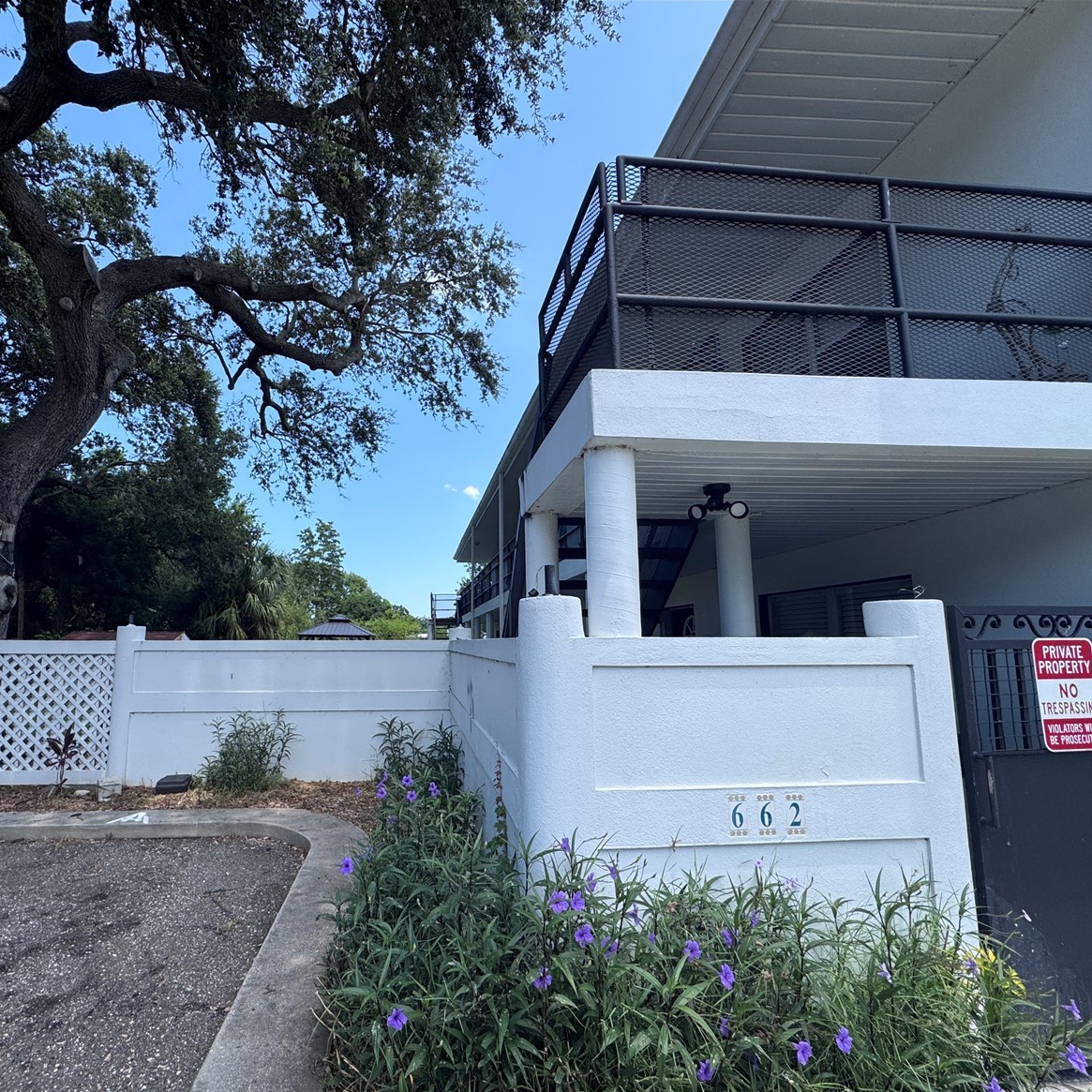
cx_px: 463
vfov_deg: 83.9
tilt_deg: +7.7
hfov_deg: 83.4
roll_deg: +0.1
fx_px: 607
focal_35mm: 17
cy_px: 561
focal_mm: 2.22
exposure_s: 1/1126
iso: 50
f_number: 2.2
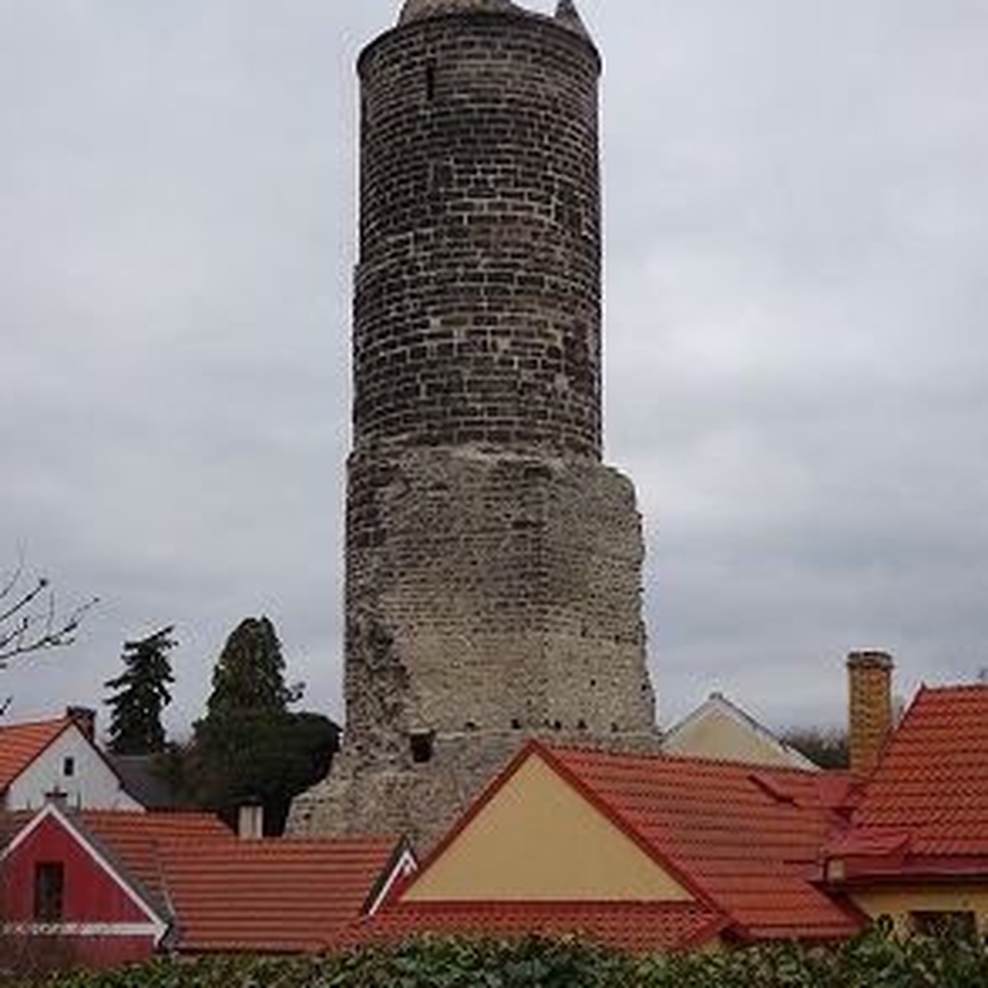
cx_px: 491
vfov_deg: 32.2
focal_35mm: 53
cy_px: 538
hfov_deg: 32.2
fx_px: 1711
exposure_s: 1/640
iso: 80
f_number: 4.5
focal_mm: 7.58
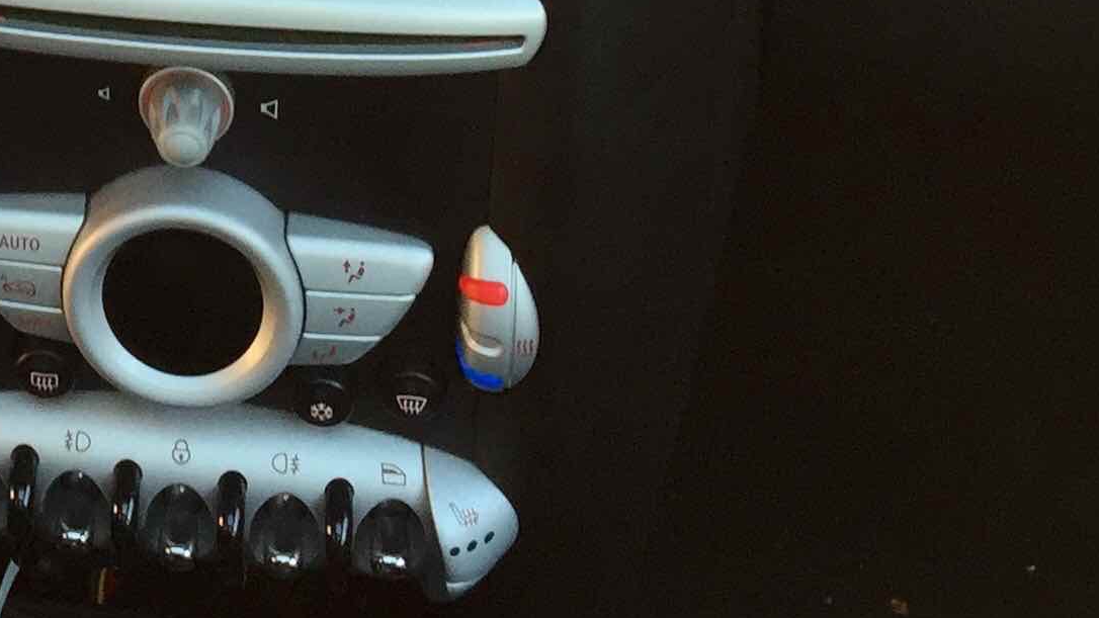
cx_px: -176
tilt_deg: -27.0
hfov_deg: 21.1
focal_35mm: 95
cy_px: -535
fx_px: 2769
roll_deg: +3.9
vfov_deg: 11.7
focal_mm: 4.15
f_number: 2.2
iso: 40
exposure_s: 1/50
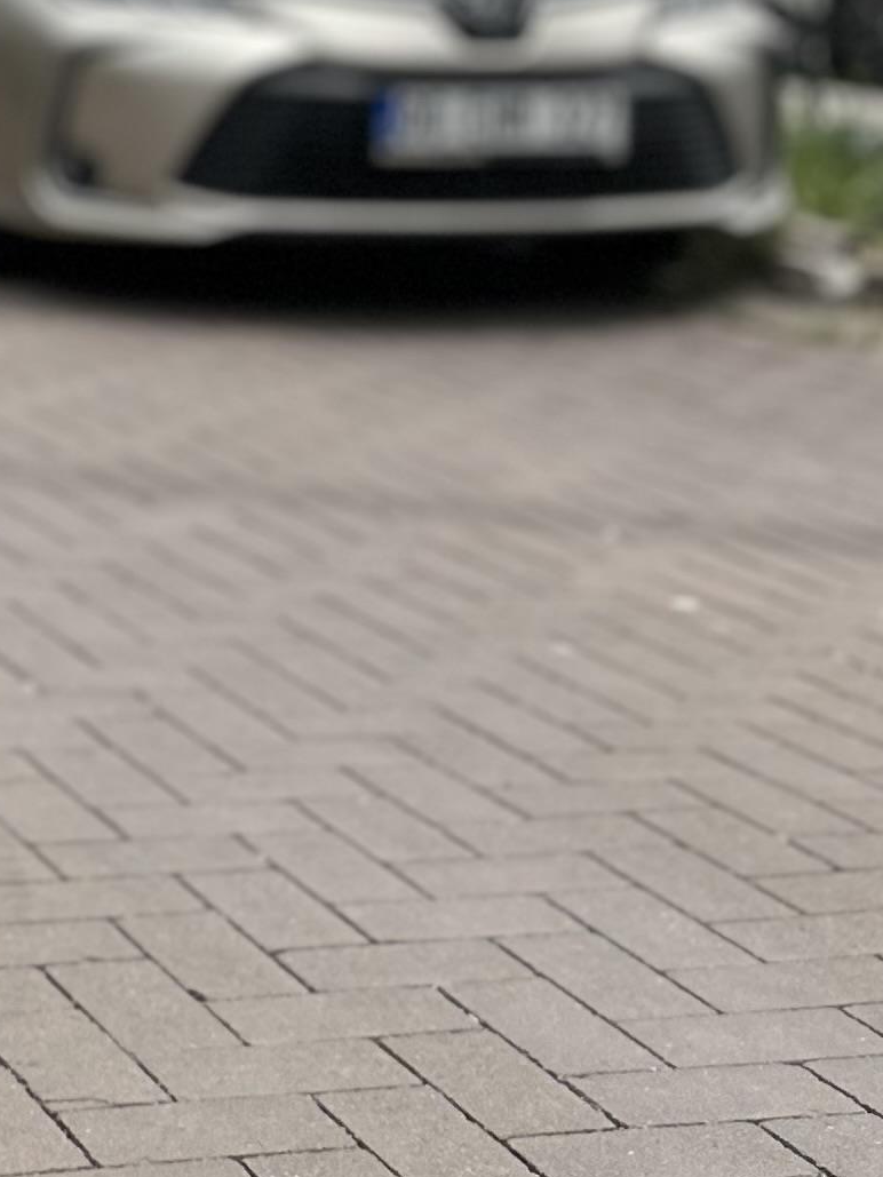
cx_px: -462
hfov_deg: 14.6
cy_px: -463
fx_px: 3196
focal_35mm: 94
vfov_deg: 18.9
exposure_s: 1/8929
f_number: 1.78
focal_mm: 6.86
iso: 80
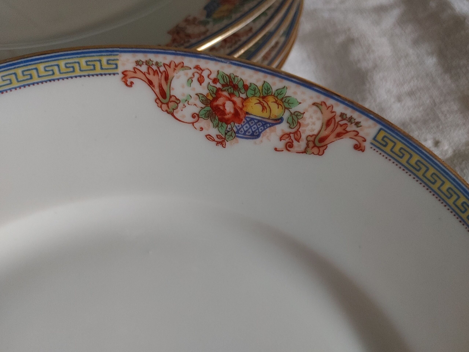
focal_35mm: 26
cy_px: 176
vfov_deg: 53.1
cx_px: 234
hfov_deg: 67.3
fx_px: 352
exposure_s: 1/60
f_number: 1.8
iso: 500
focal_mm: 4.81
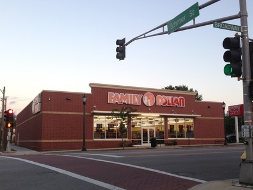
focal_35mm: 39
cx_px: 135
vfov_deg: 36.7
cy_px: 110
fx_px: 285
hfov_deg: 47.8
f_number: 2.4
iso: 50
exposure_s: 1/60
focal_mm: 4.13
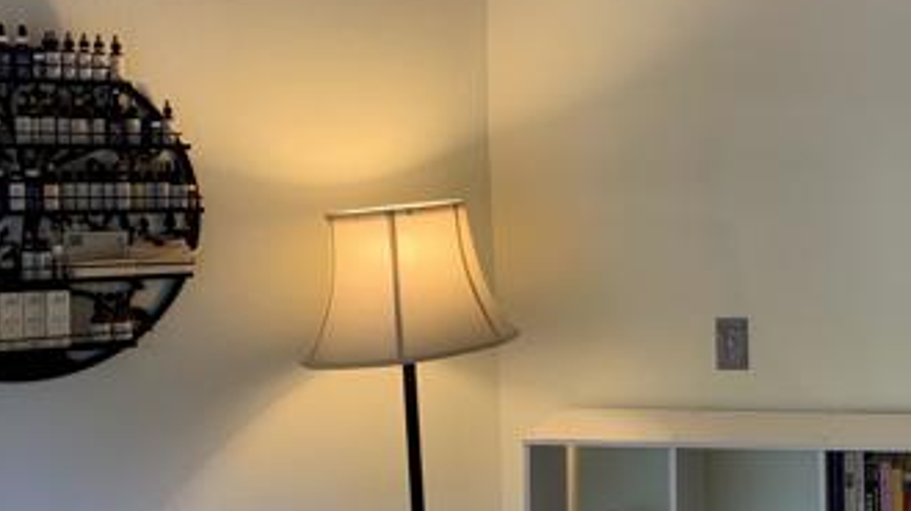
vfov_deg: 21.8
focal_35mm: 55
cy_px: 271
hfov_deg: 36.1
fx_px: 1328
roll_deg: +0.2
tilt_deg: -4.2
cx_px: 778
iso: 64
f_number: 1.8
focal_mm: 4.25
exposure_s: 1/60
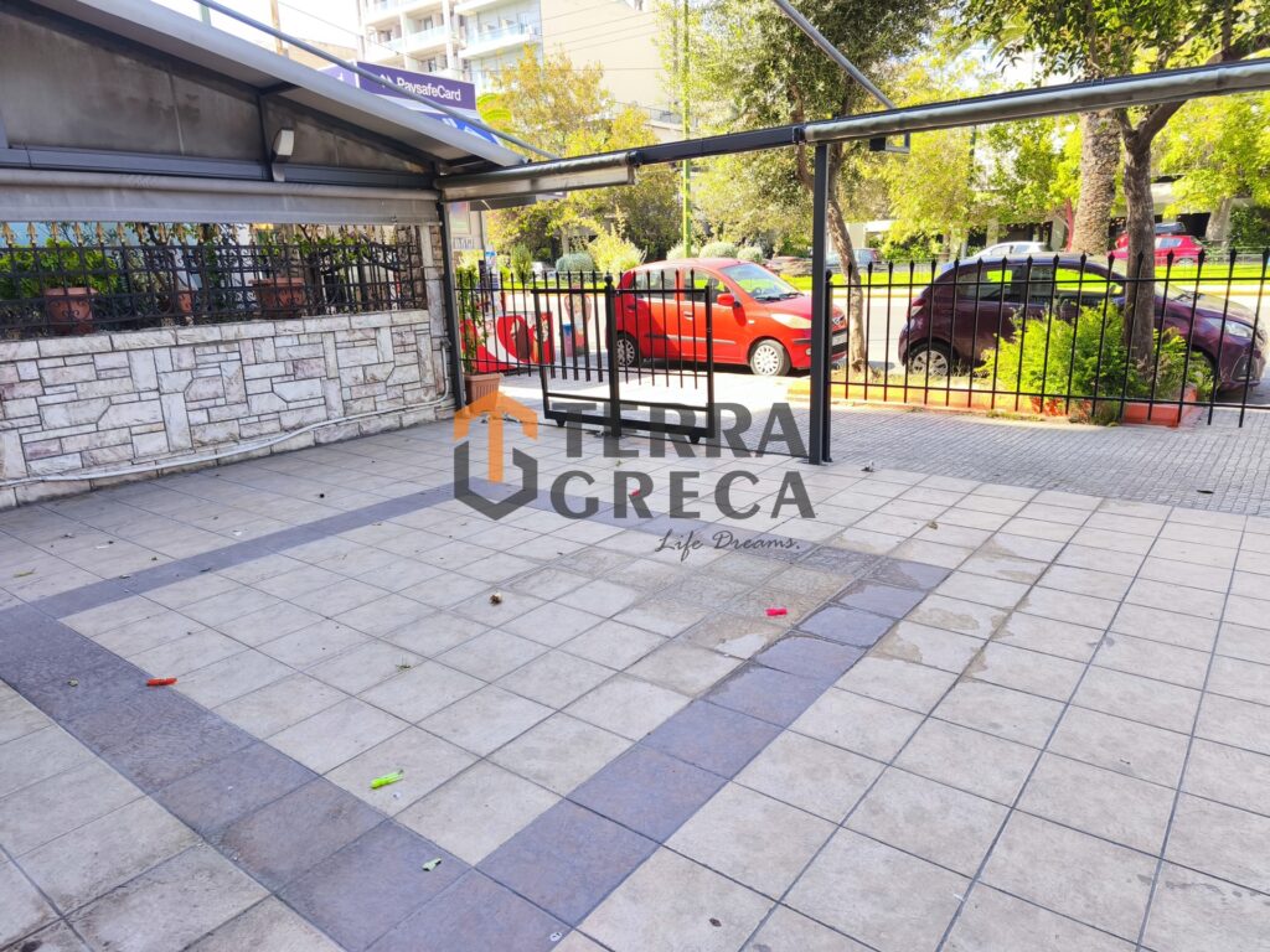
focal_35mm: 23
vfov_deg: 58.9
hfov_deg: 73.9
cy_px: 476
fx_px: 844
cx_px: 635
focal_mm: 5.35
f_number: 1.7
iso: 80
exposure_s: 1/460
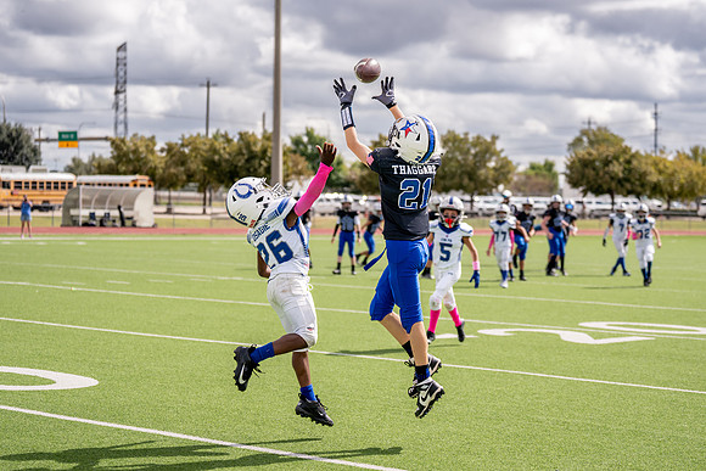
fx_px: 1612
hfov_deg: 24.7
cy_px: 242
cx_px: 395
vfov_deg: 16.6
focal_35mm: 82
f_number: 2.8
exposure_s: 1/4000
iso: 250
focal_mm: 70
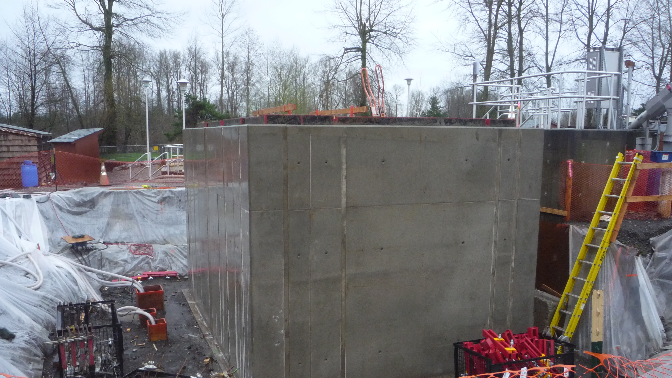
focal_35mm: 33
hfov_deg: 59.5
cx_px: 337
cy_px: 238
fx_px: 588
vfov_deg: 35.4
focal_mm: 5.2
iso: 250
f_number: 3.3
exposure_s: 1/30
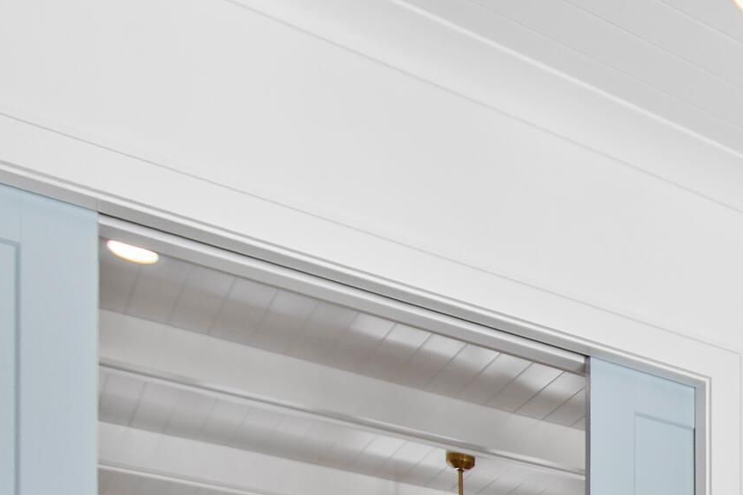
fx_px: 1094
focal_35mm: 53
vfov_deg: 19.9
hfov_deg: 29.6
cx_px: 980
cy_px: 846
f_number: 4.5
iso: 100
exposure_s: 1/15
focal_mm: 10
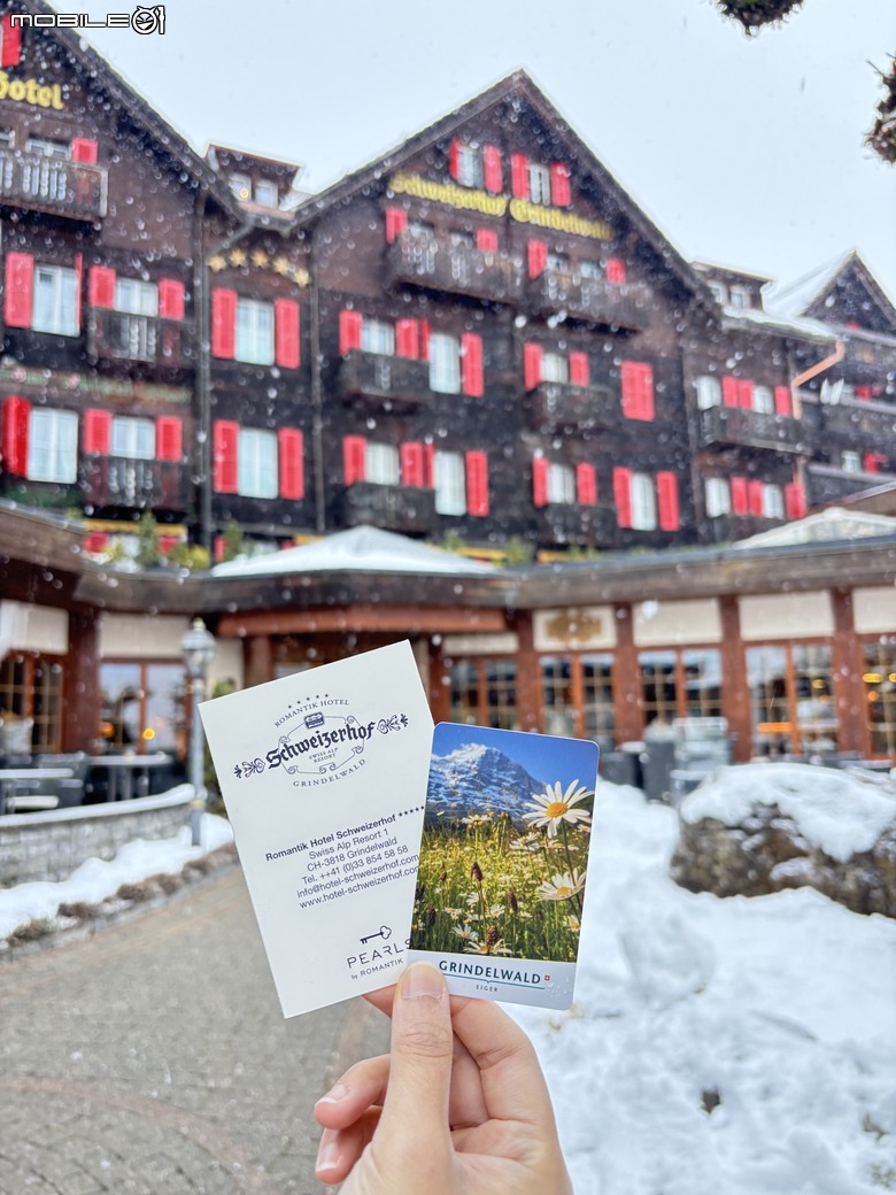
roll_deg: +0.8
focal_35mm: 26
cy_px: 598
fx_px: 897
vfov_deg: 67.3
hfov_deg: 53.1
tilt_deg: +9.1
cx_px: 448
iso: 125
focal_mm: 5.96
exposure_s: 1/83
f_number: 1.6
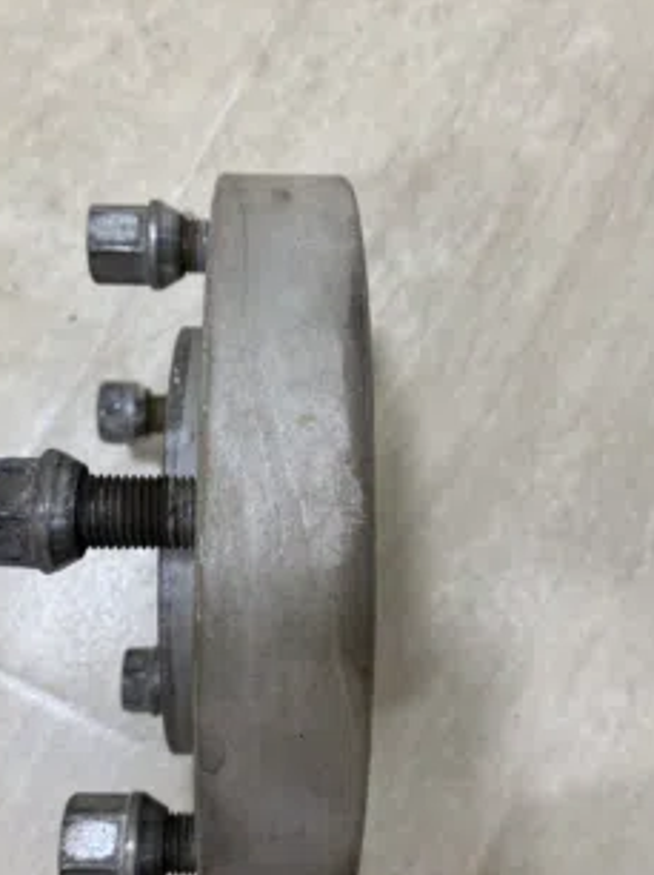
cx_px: 266
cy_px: 478
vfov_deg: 53.9
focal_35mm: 34
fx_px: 858
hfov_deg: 41.6
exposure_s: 1/100
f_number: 1.8
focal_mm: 4.25
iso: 125
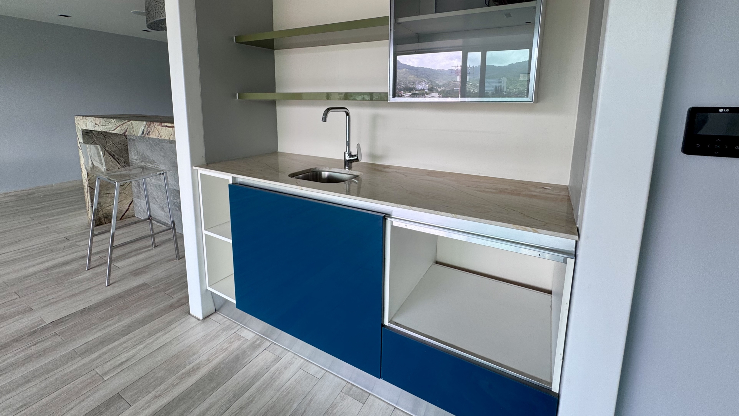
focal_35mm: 16
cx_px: 375
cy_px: 153
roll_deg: -1.0
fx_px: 314
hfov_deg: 99.4
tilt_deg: -9.9
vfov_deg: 66.0
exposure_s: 1/99
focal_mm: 2.22
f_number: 2.2
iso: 50
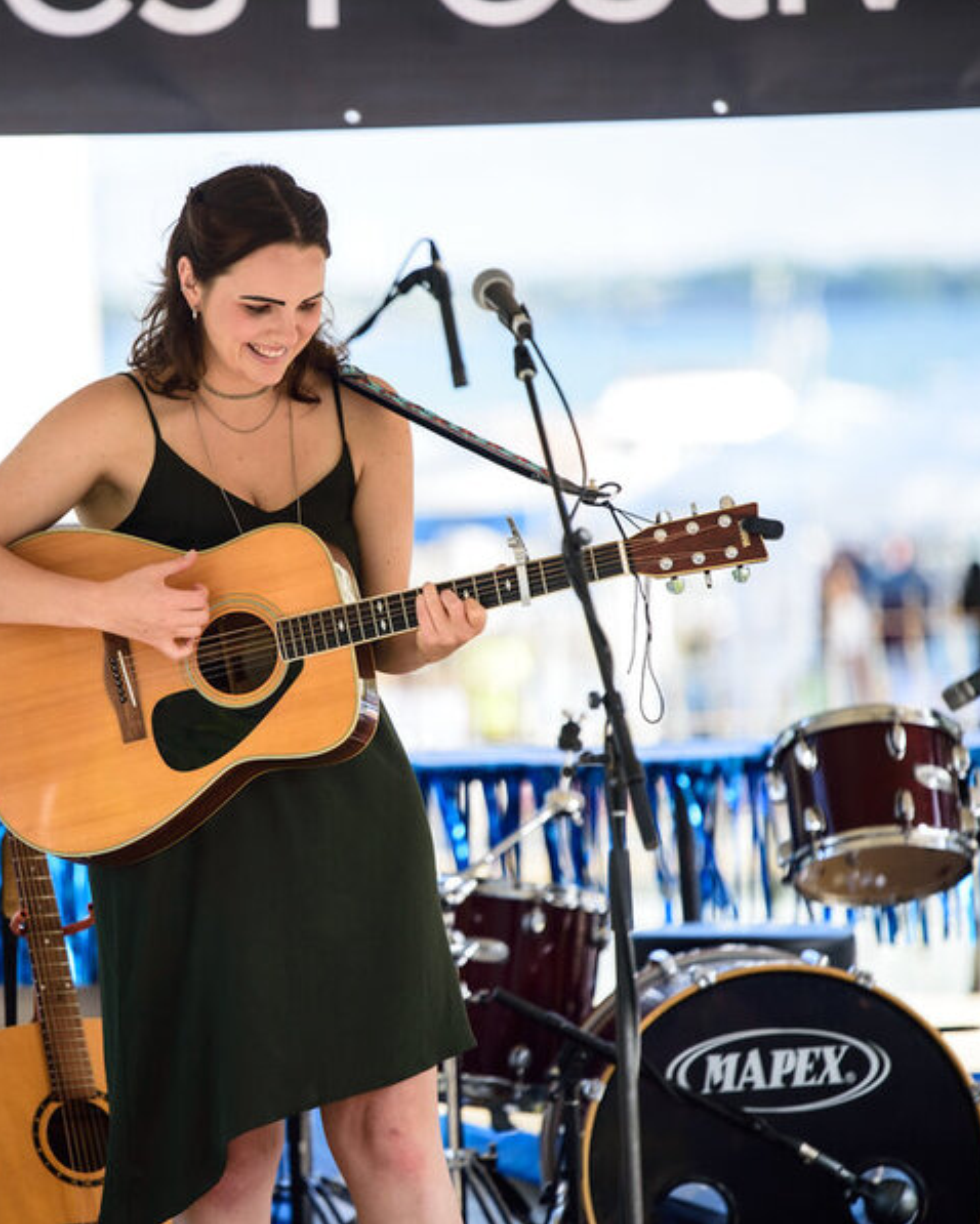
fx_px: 10255
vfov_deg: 6.8
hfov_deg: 5.5
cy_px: 612
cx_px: 273
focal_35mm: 283
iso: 400
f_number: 2.8
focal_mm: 200
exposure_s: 1/1250
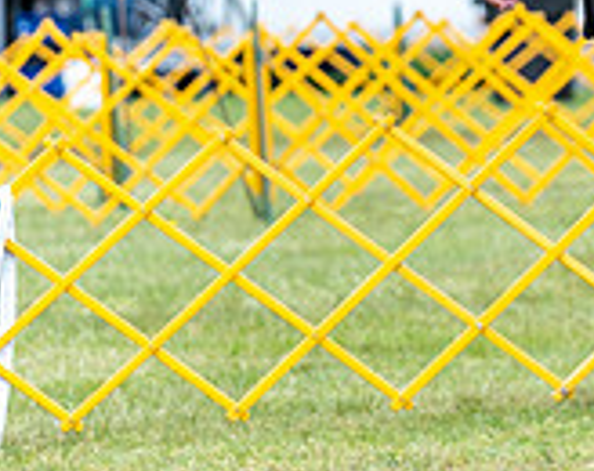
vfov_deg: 2.8
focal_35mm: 558
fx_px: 9775
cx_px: 1176
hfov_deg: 3.5
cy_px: -115
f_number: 4.5
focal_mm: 133
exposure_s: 1/1000
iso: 400
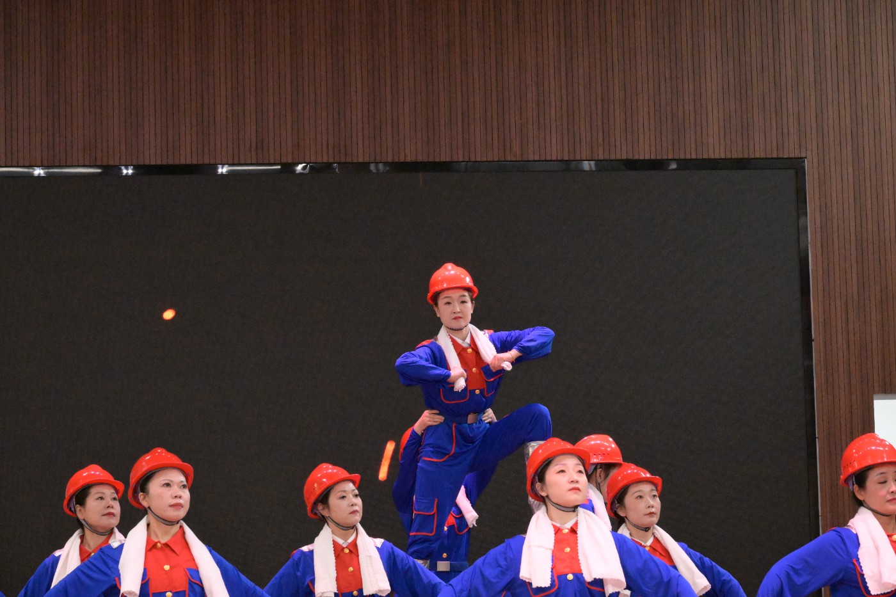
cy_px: 298
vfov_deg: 12.4
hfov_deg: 18.6
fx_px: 2737
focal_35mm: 110
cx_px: 448
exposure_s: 1/125
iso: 16000
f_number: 10
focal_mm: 110
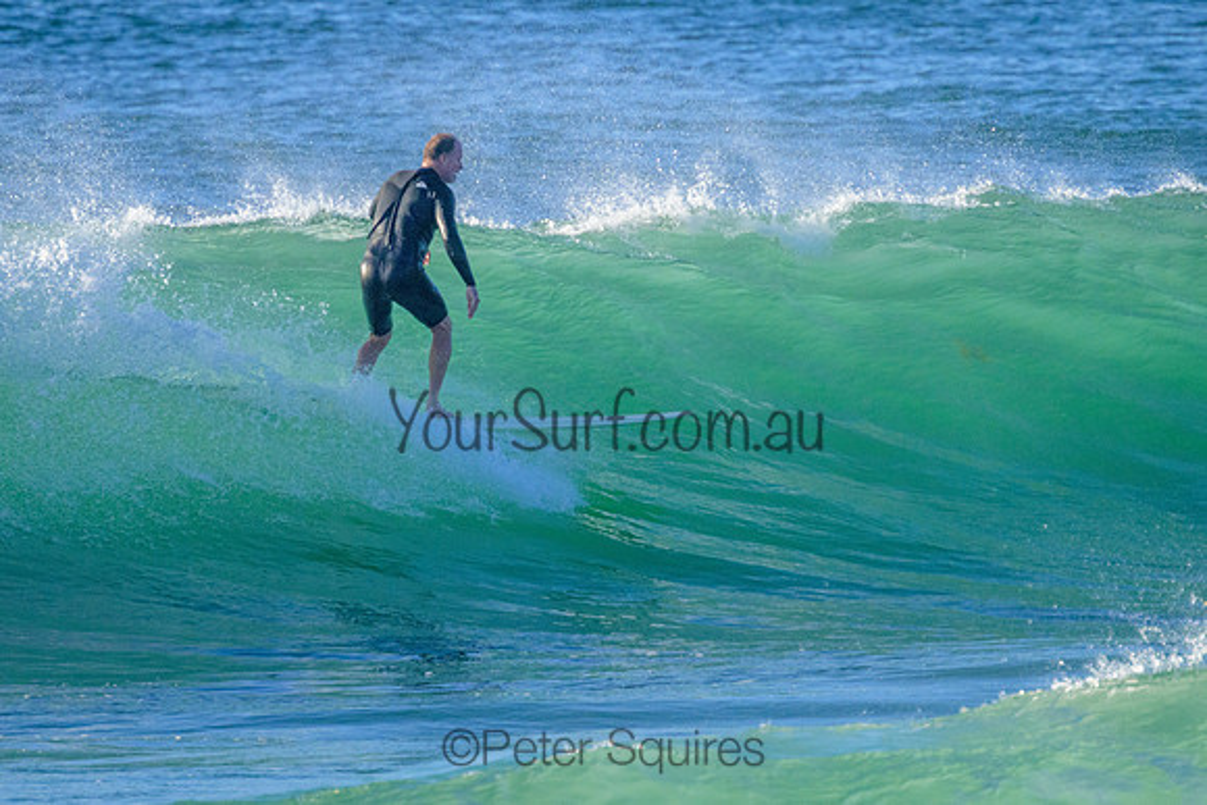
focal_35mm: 1094
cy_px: 353
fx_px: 36678
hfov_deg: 1.9
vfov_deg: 1.3
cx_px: 576
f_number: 11
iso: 2000
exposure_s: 1/2000
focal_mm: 800
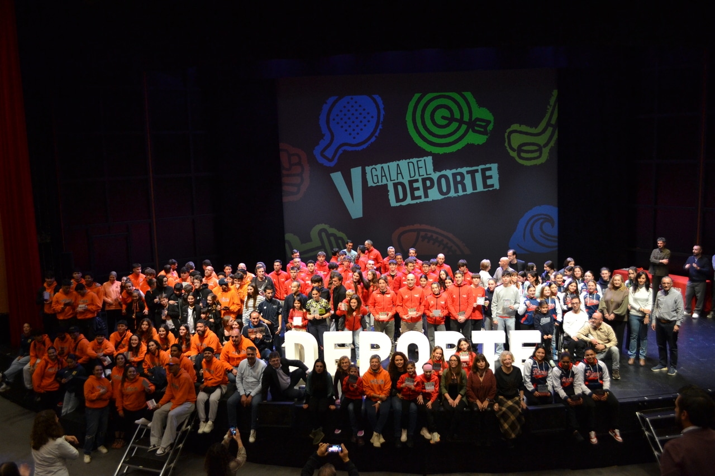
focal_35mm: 30
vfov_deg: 43.6
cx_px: 358
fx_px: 596
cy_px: 238
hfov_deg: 61.9
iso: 720
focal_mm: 20
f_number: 3.8
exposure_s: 1/60
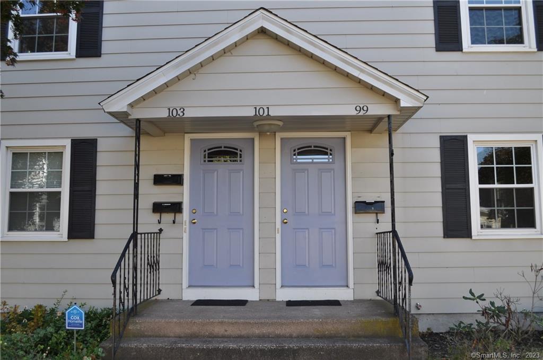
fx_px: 497
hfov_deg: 57.3
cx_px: 272
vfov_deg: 39.8
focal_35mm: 33
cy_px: 180
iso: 200
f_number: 5.6
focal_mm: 22
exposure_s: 1/125
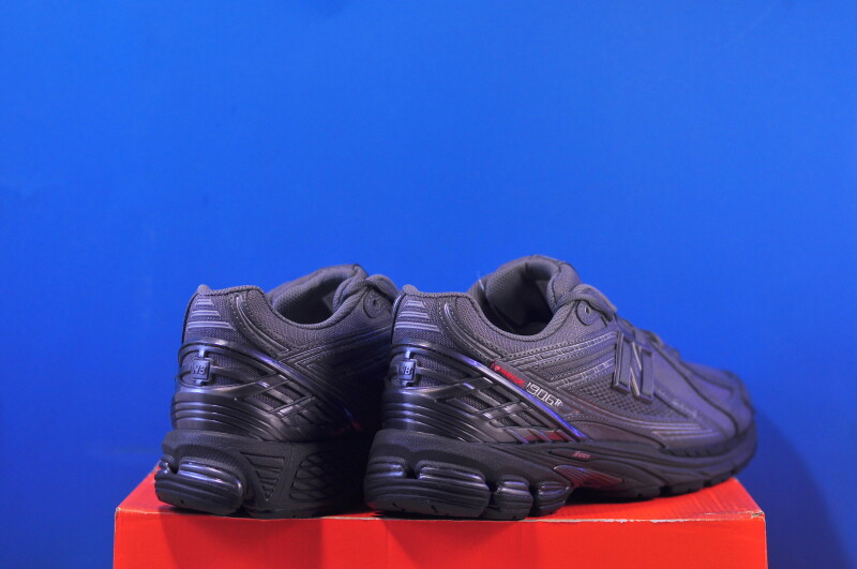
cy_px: 284
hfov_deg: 27.0
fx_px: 1783
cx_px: 428
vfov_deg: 18.1
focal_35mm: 75
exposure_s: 1/320
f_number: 2.8
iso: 250
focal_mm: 50
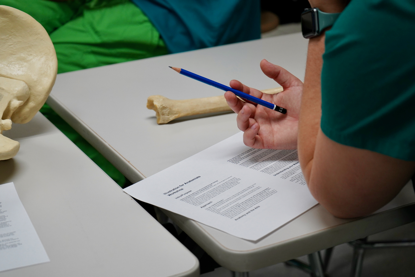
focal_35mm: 70
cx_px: 208
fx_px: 807
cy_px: 138
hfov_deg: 28.8
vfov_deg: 19.5
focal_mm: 70
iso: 1600
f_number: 5.6
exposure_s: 1/160
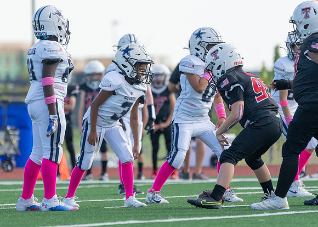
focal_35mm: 528
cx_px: 119
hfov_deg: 3.8
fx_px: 4765
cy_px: 119
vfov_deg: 2.7
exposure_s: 1/1250
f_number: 5.6
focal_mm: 400
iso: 500
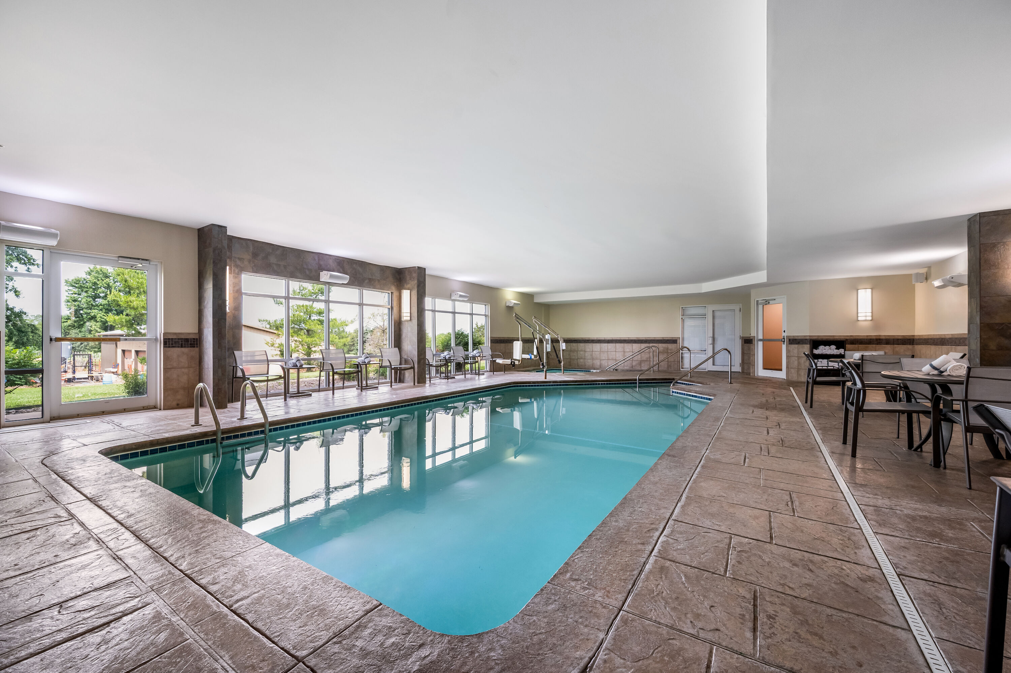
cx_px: 506
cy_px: 336
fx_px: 393
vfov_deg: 81.1
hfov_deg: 104.3
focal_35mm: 14
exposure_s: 1/13
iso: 400
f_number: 8
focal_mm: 14
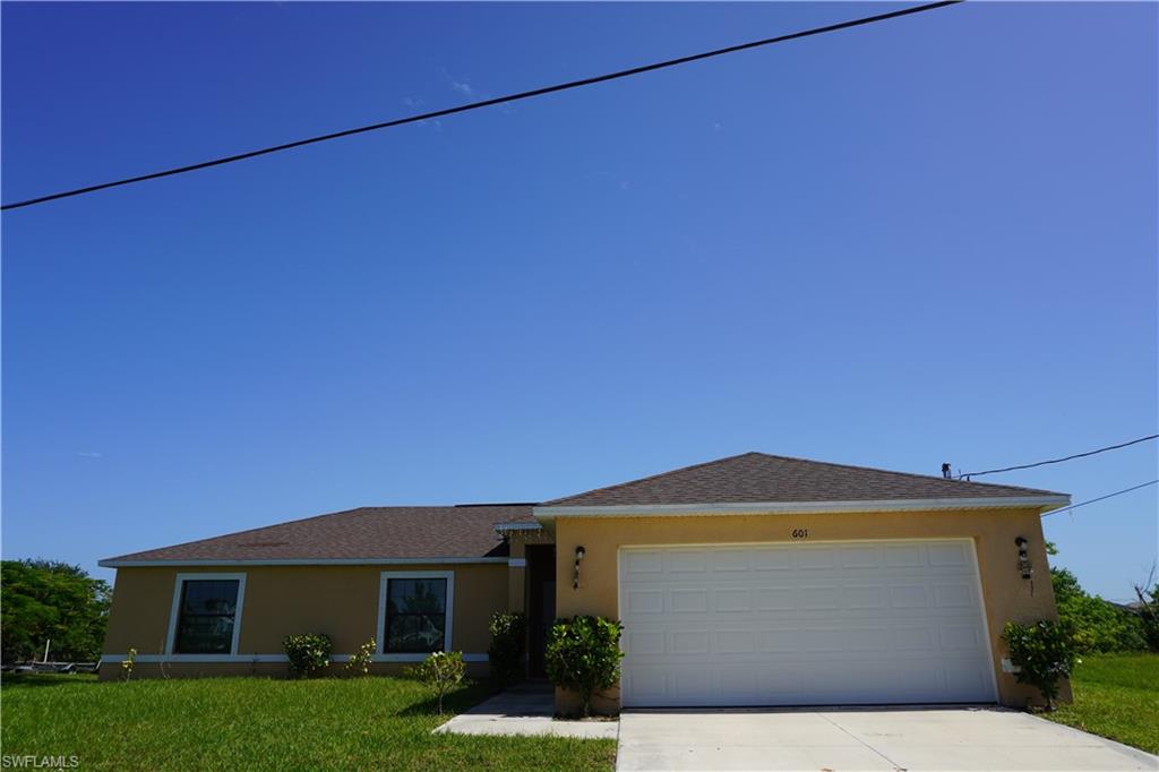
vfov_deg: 53.1
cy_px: 386
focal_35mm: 24
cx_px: 580
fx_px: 772
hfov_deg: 73.8
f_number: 10
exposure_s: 1/250
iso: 100
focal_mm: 16
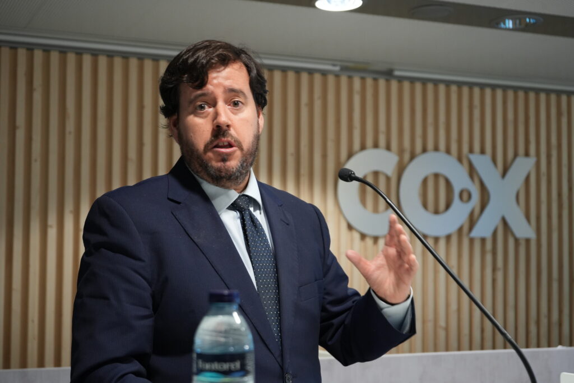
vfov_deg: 22.6
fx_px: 957
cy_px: 192
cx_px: 287
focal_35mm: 60
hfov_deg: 33.4
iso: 2500
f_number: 5
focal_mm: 60
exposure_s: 1/60
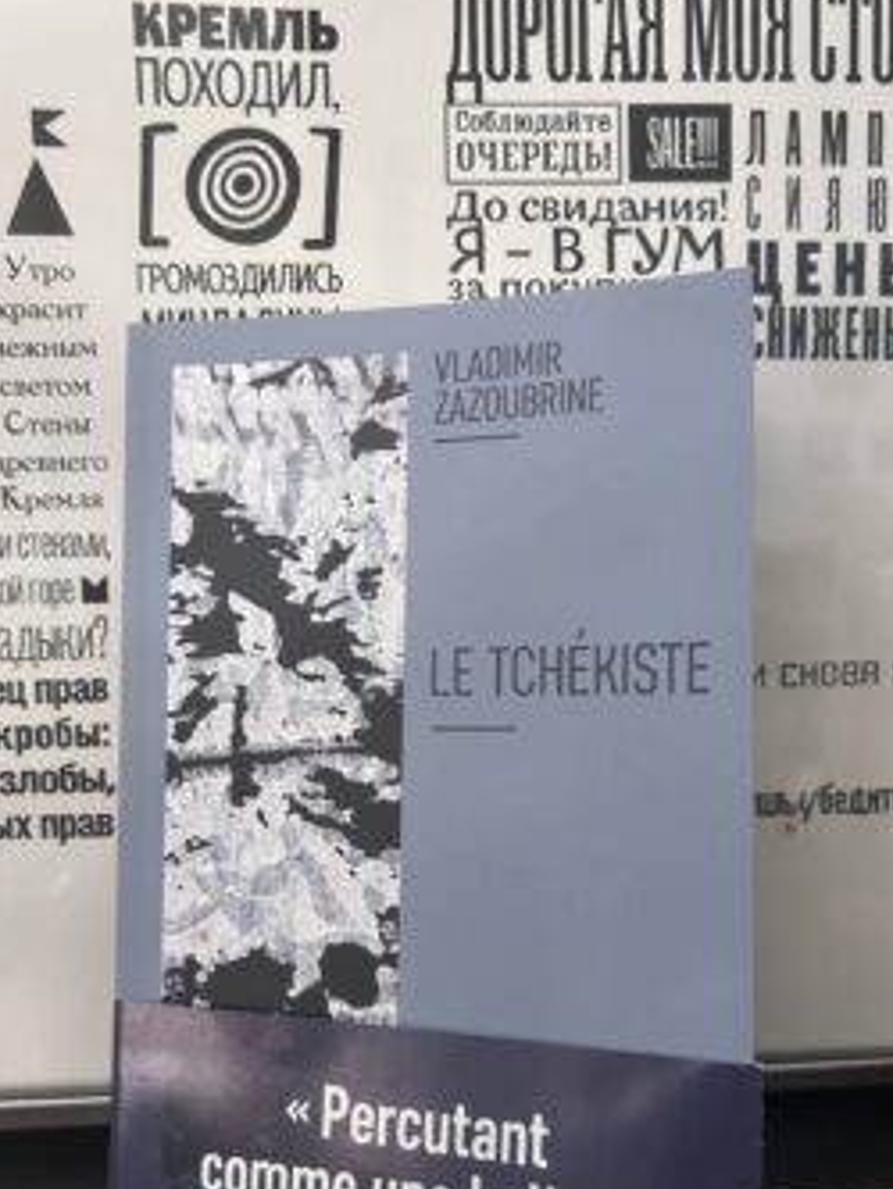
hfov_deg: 41.8
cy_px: 696
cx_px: 488
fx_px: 1169
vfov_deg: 53.7
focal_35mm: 34
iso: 500
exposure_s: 1/60
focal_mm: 5.7
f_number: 1.5
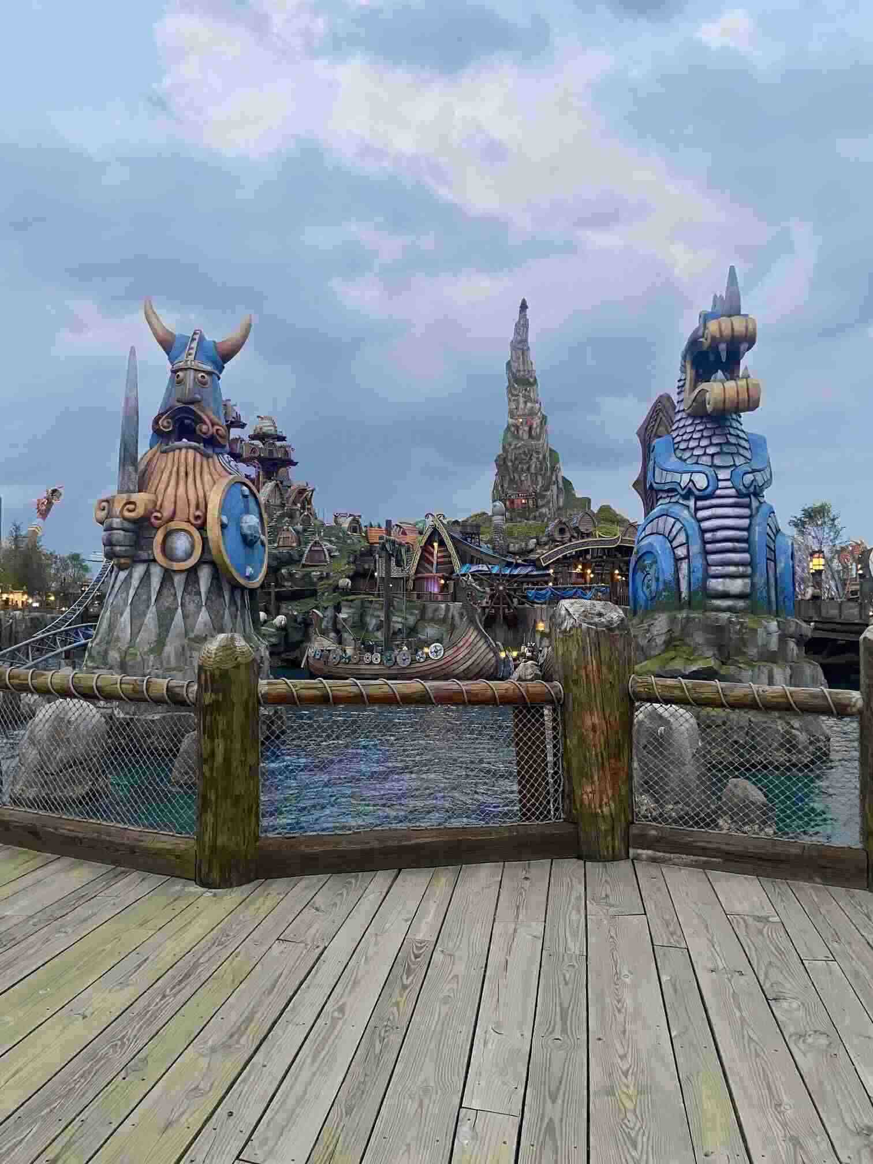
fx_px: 874
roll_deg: -0.3
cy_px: 582
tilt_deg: +2.6
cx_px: 436
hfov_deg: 53.1
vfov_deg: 67.3
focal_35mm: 26
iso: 250
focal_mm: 4.25
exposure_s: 1/60
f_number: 1.8
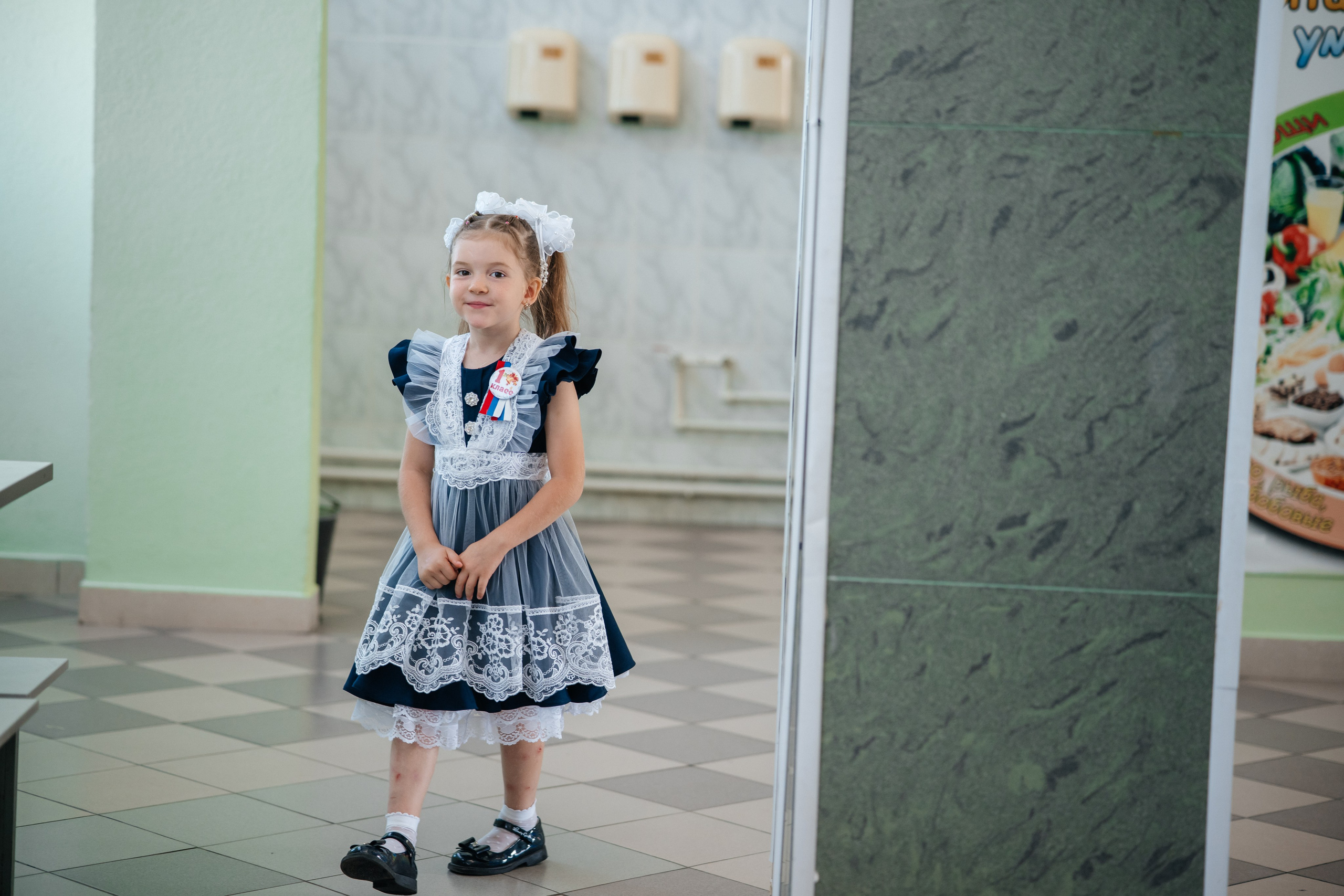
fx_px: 3173
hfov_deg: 23.9
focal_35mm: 85
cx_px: 672
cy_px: 448
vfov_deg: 16.1
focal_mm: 85
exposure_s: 1/250
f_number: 2.2
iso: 640
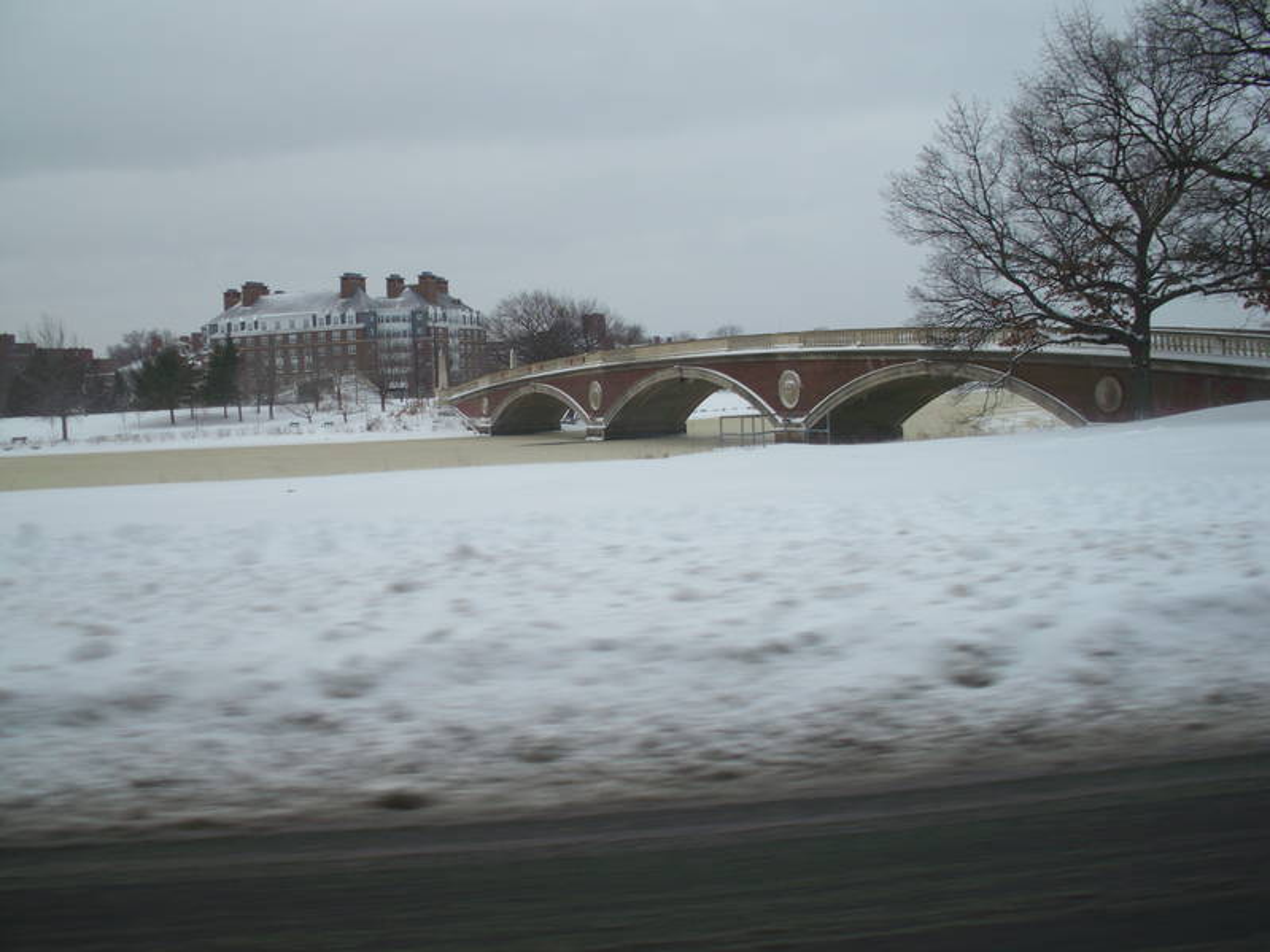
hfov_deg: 49.0
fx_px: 1394
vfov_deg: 37.7
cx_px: 635
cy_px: 476
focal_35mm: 38
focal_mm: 6.3
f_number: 7.3
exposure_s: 1/158
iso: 50
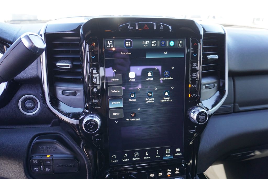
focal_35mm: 24
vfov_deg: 53.2
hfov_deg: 73.7
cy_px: 90
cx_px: 134
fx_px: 179
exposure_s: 1/60
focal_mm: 16
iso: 250
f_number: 4
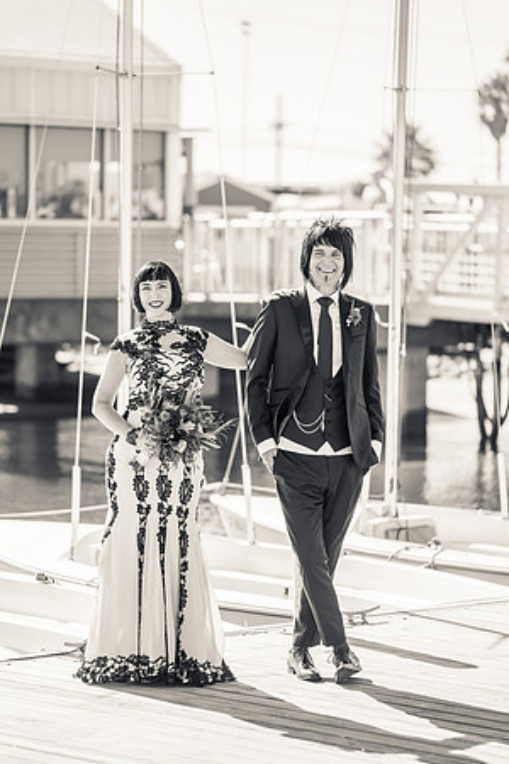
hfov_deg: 10.5
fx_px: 2778
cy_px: 382
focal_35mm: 131
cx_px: 254
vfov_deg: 15.6
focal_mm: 131
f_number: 2.8
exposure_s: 1/1250
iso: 200
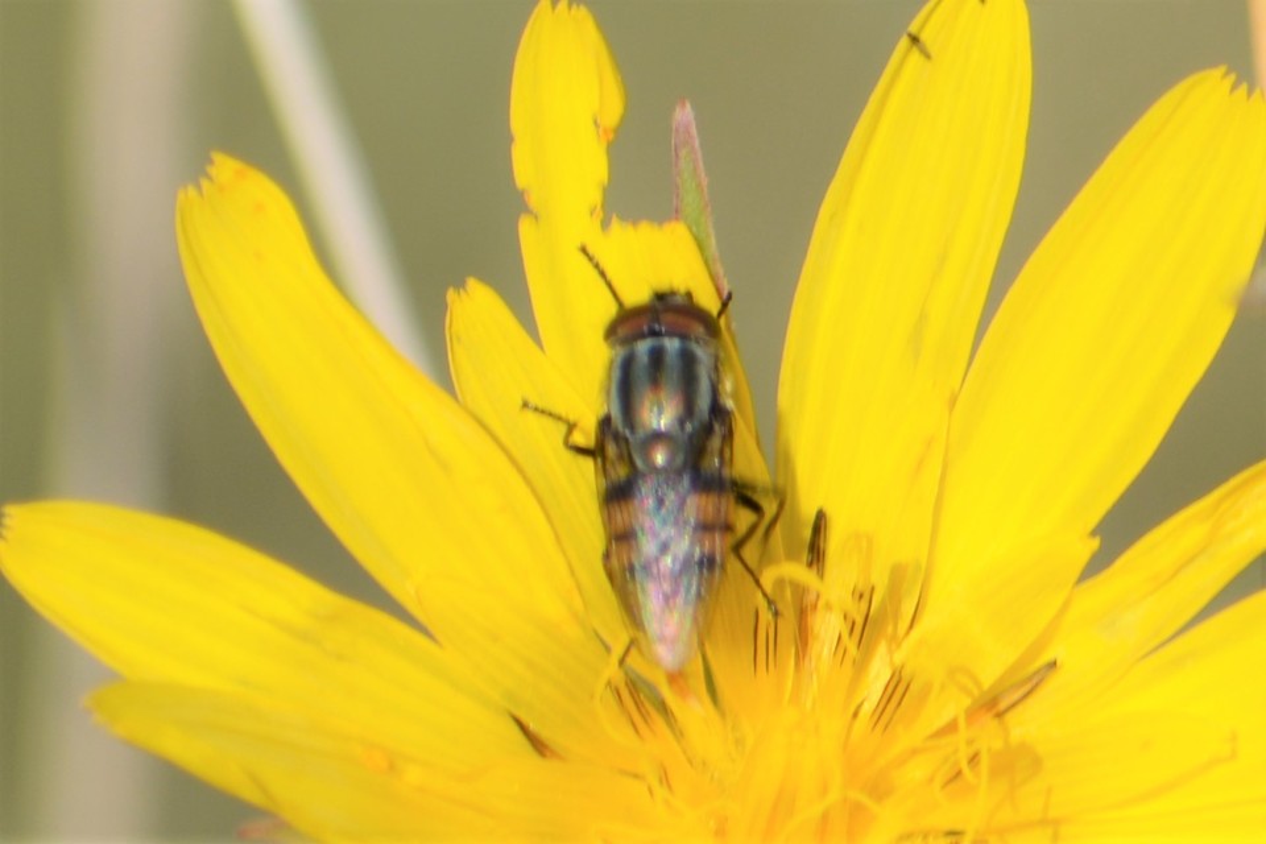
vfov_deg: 3.1
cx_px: 633
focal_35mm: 450
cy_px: 422
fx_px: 15824
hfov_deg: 4.6
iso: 100
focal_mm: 300
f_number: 8
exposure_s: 1/400
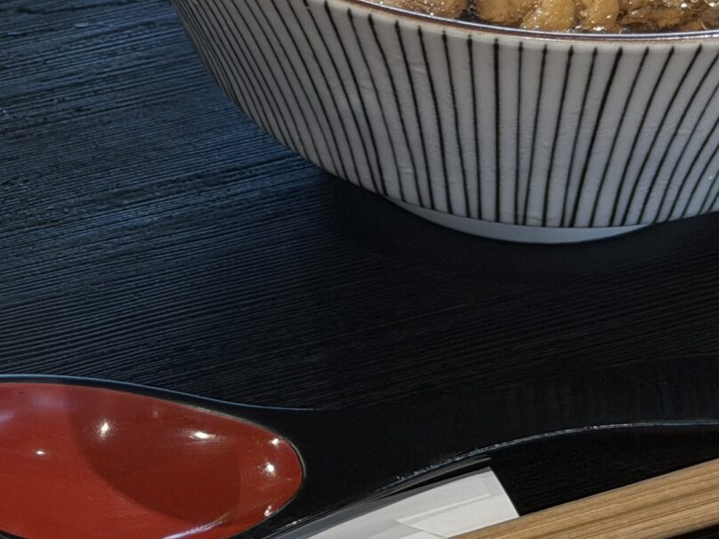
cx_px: 114
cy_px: 46
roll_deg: -0.5
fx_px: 3157
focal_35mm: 152
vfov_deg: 9.7
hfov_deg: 12.9
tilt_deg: -39.8
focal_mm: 6.76
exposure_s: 1/87
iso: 100
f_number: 1.78
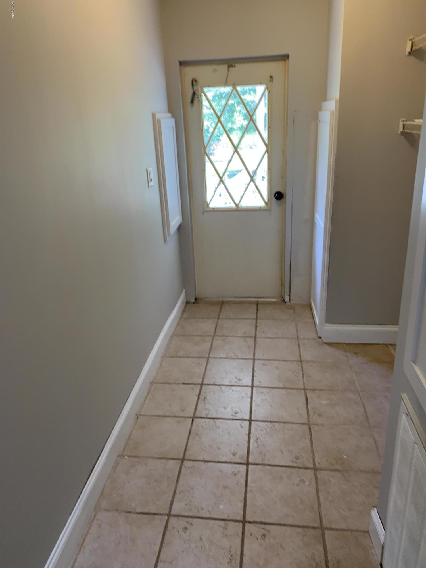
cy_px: 284
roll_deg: +2.4
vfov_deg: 67.3
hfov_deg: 53.1
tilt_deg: -19.6
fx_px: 427
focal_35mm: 26
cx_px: 213
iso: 80
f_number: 1.8
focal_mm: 4.25
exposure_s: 1/60
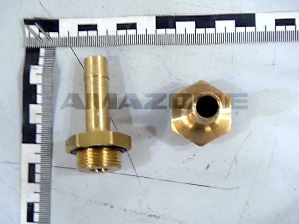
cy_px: 112
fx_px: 518
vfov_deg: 24.4
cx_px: 150
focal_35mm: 60
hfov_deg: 32.2
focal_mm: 10.73
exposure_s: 1/13
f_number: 5.3
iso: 400
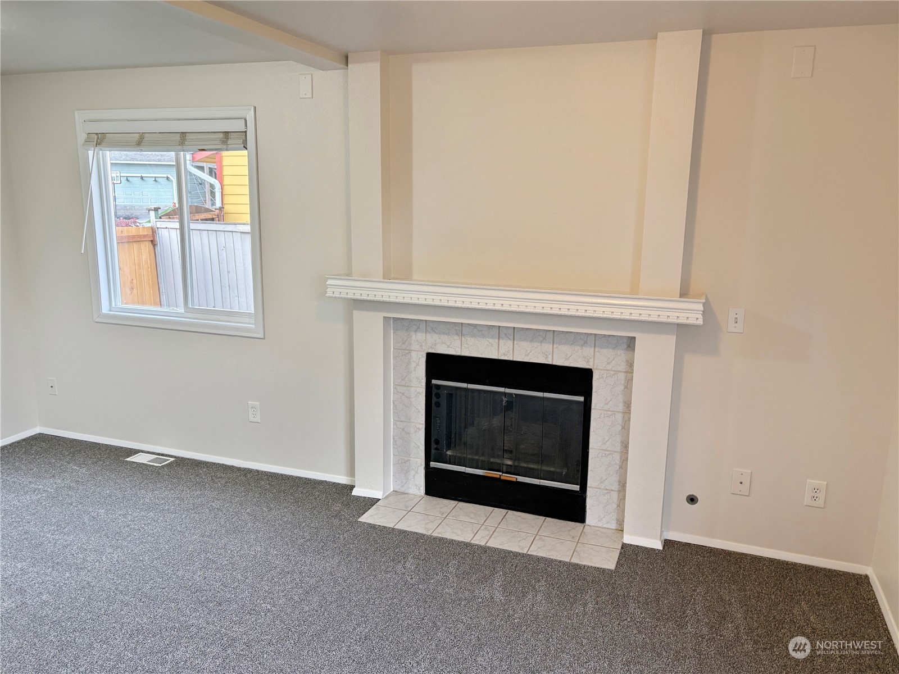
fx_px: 675
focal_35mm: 26
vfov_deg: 53.1
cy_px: 337
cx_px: 450
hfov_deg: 67.3
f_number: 1.6
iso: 125
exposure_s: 1/120
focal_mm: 5.96
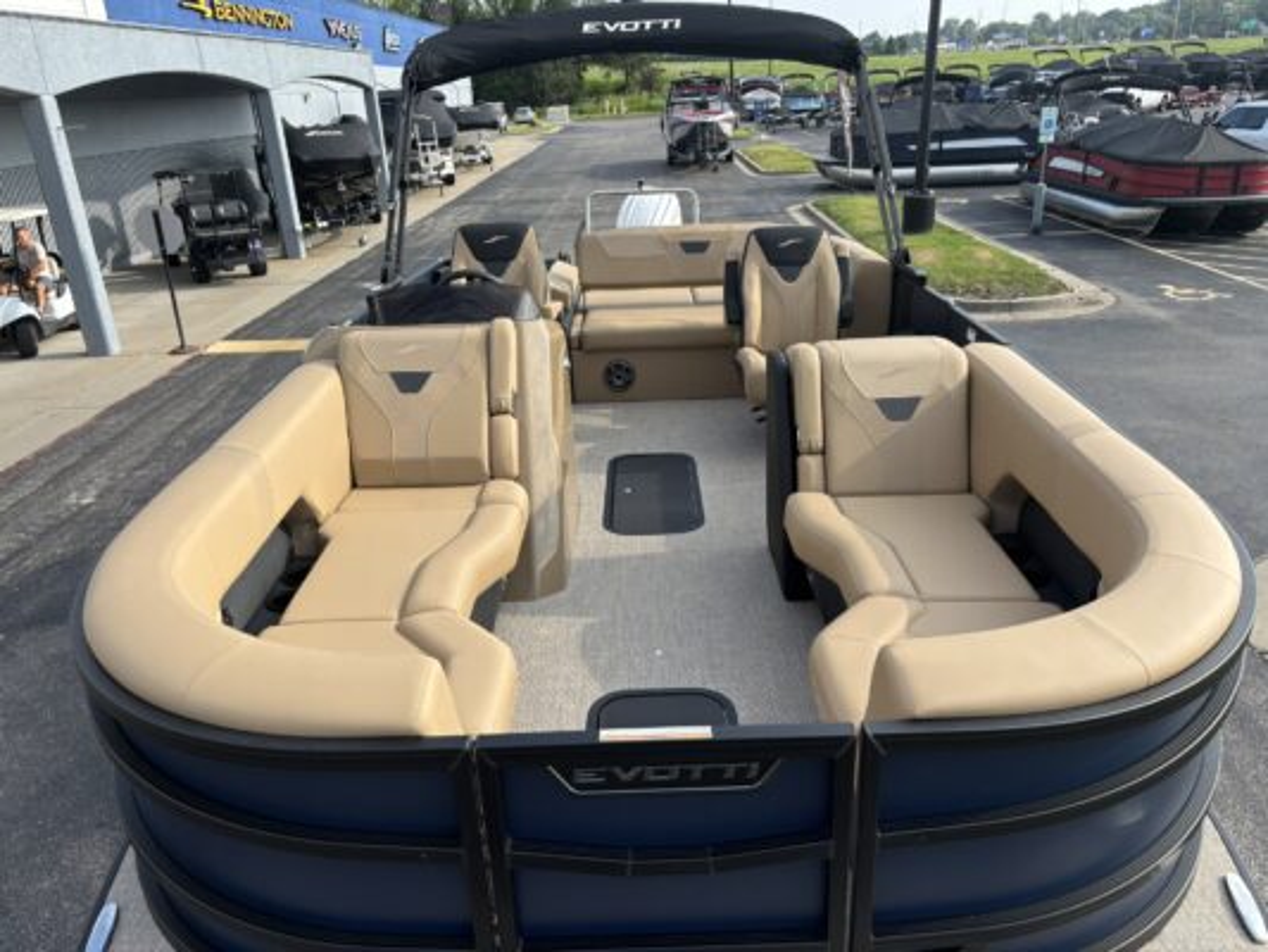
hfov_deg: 67.3
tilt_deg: -21.3
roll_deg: +3.7
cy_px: 476
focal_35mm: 26
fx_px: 953
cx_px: 634
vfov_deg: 53.1
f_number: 1.6
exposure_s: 1/1721
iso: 50
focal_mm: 5.96
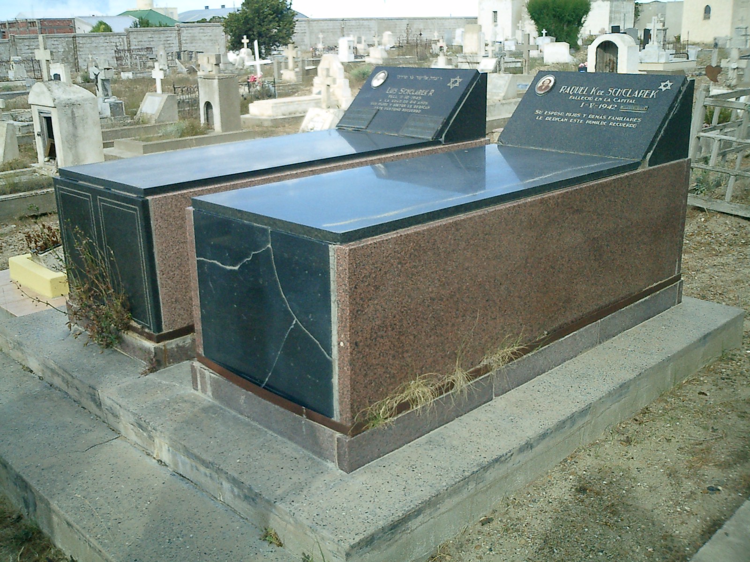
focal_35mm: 36
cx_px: 375
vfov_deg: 39.7
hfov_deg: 51.4
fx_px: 780
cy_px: 281
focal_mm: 7.5
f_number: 3.2
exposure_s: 1/640
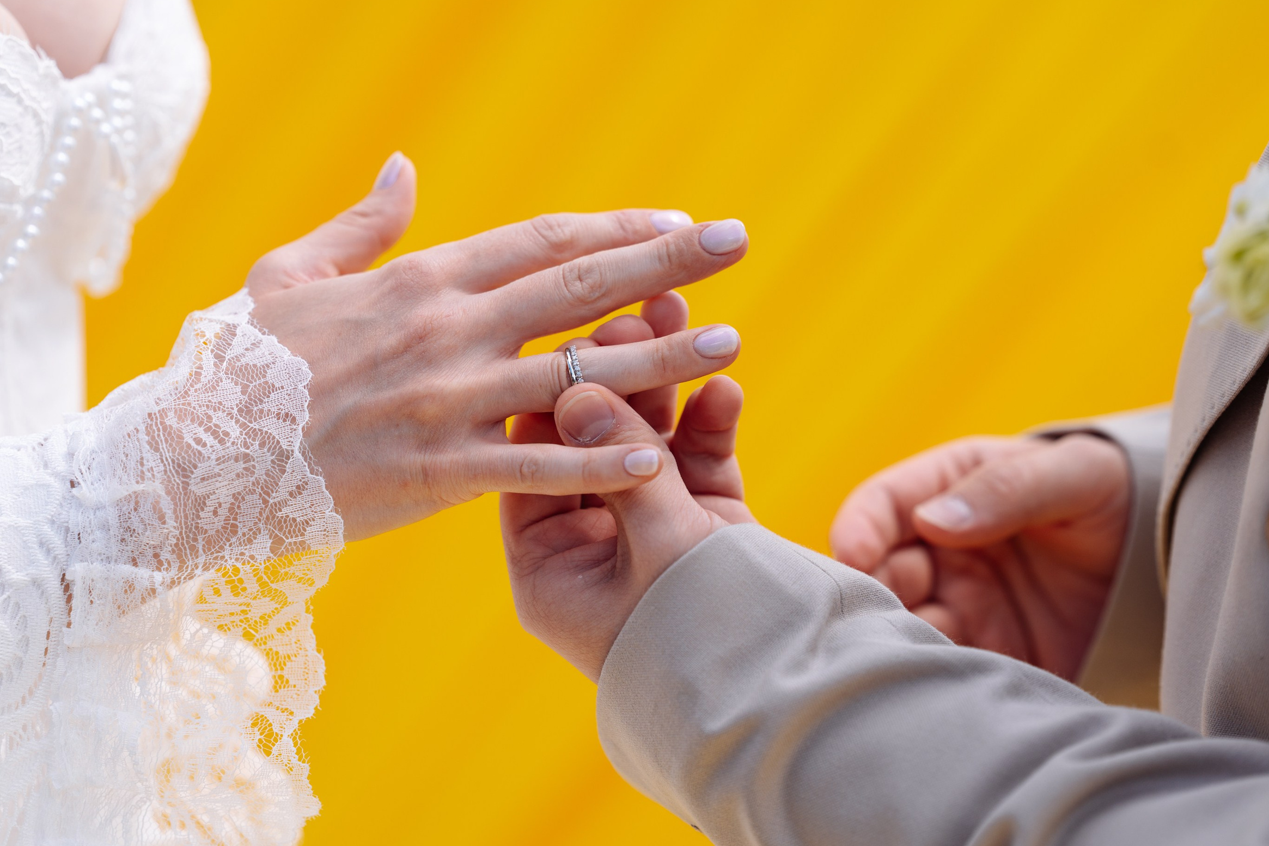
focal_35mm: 159
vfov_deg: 8.6
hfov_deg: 12.9
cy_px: 391
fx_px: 5605
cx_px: 608
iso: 125
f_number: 3.2
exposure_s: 1/1250
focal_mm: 144
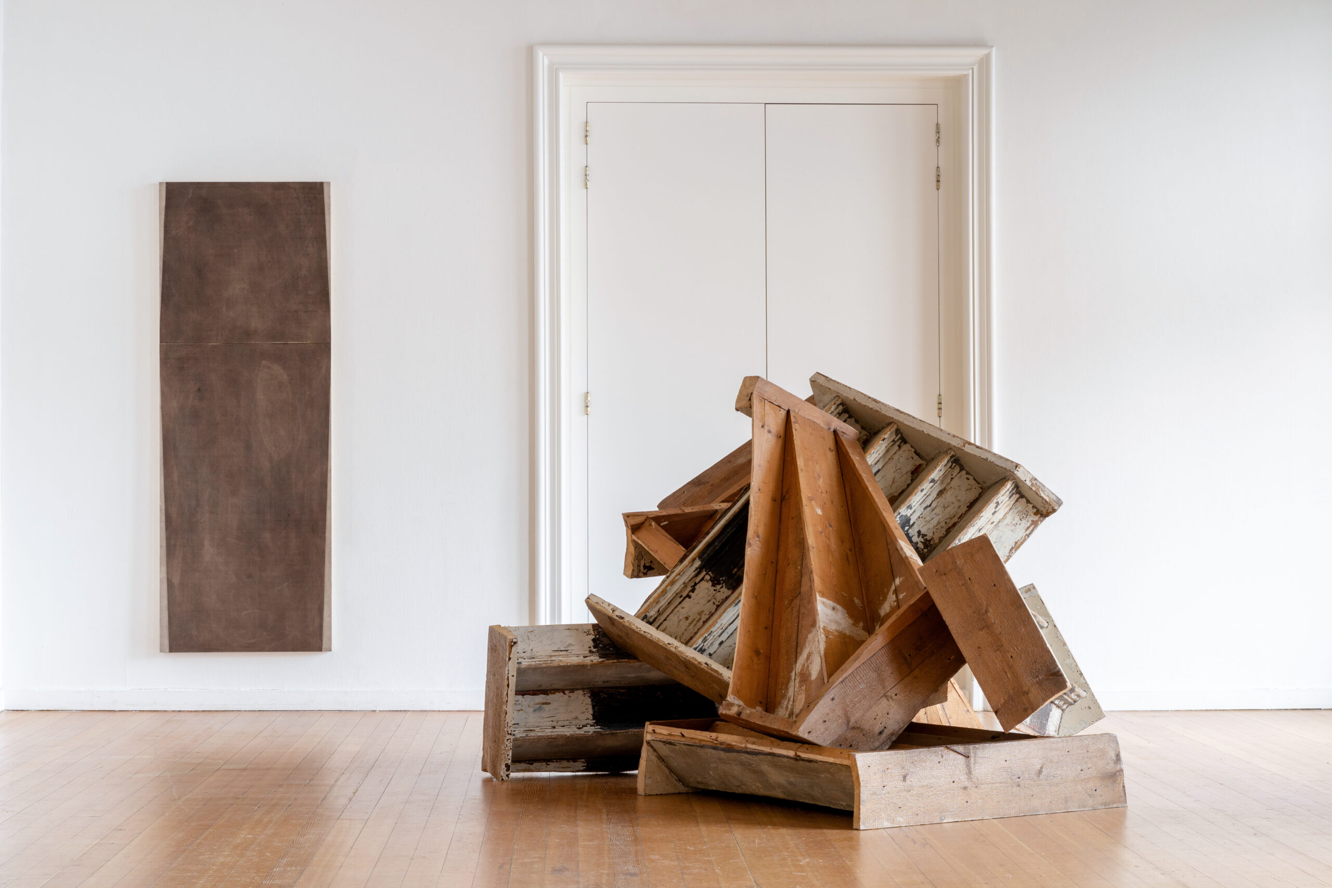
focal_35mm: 75
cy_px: 444
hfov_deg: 27.0
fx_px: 2775
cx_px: 666
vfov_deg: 18.2
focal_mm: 50
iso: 160
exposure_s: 1
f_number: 8
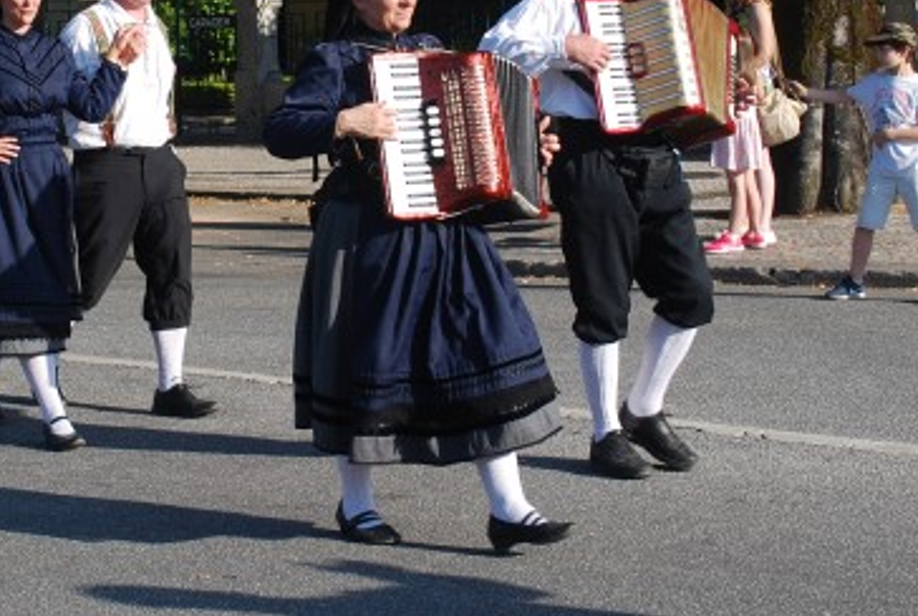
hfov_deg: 20.4
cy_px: 44
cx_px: 192
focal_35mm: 99
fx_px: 2529
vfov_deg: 13.7
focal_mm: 30
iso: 100
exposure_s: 1/200
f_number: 7.1
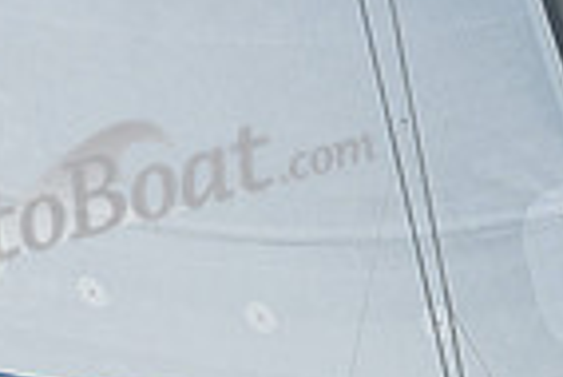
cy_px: 720
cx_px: 583
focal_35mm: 285
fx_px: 4462
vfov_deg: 4.8
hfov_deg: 7.2
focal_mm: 70
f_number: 9
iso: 320
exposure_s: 1/1250
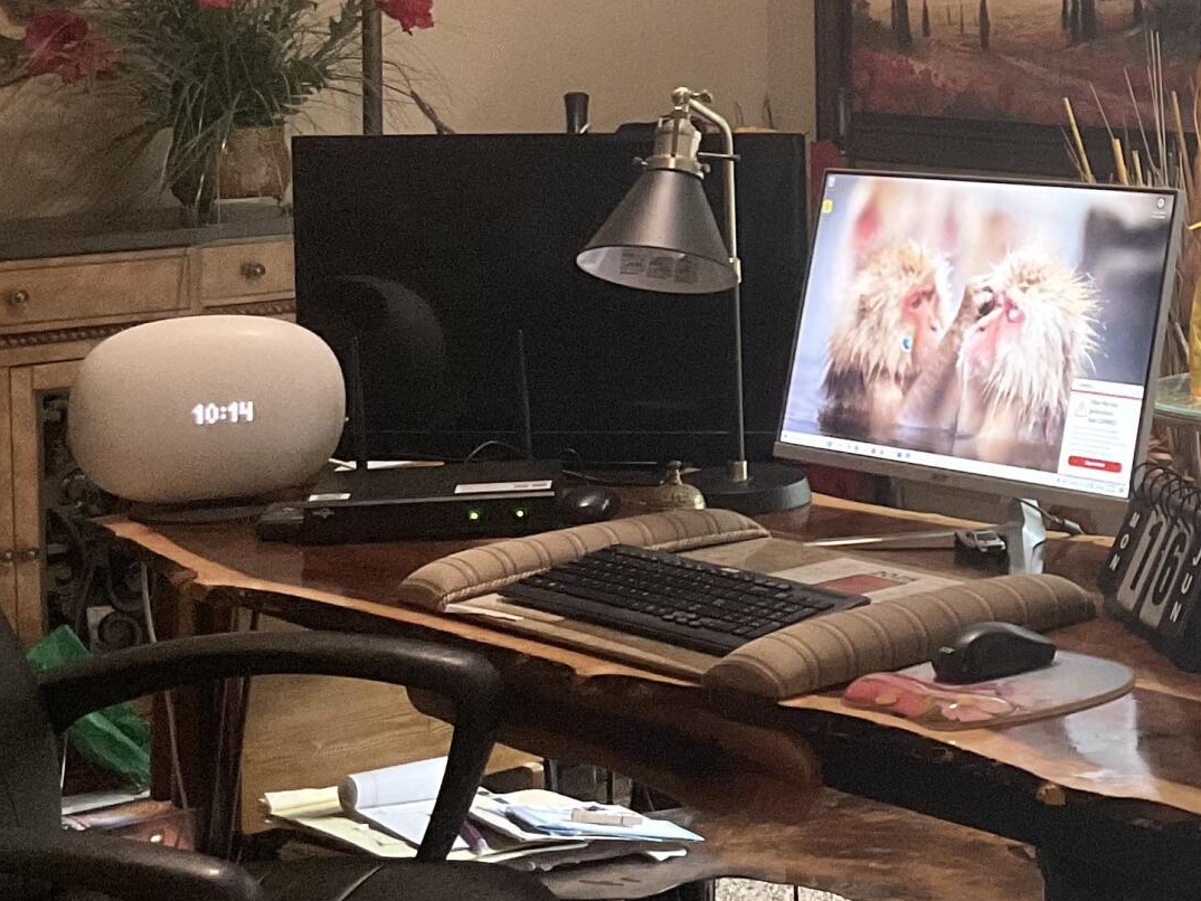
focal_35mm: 81
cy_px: 118
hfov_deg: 23.1
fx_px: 2811
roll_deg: +0.5
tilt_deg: -1.9
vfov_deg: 18.0
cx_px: 1208
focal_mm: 3
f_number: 1.8
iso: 160
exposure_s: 1/60
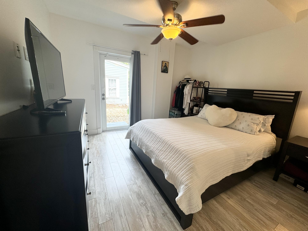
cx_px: 154
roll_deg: -3.3
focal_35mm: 14
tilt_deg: -14.0
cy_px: 116
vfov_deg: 85.7
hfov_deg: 102.1
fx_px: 125
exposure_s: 1/120
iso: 50
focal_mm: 2.22
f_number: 2.2
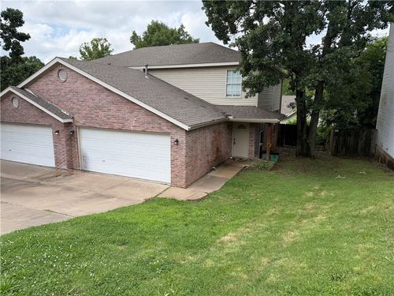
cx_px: 197
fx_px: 273
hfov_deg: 71.6
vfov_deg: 56.8
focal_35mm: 24
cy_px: 148
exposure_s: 1/3145
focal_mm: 6.76
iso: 100
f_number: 1.78
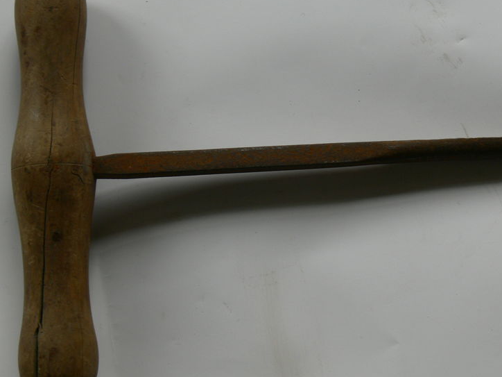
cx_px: 247
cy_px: 156
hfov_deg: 33.2
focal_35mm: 58
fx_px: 841
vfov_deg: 25.2
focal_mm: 8.7
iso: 80
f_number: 3.6
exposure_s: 1/60
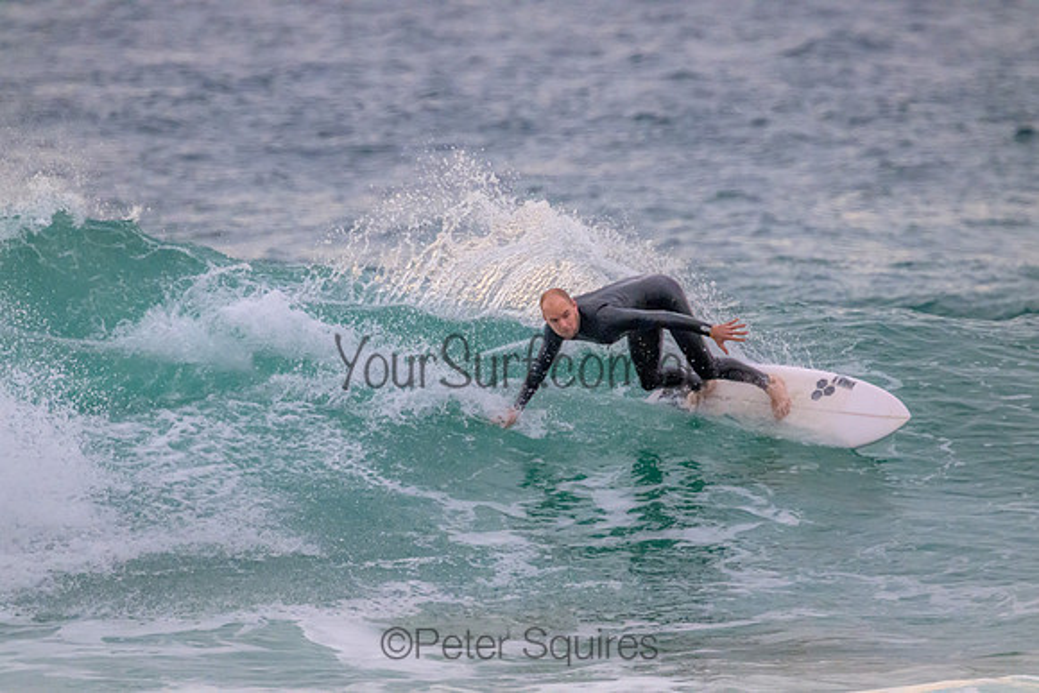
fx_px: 23093
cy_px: 346
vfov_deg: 1.7
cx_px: 520
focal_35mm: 800
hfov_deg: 2.6
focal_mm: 800
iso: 10000
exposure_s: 1/1600
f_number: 11
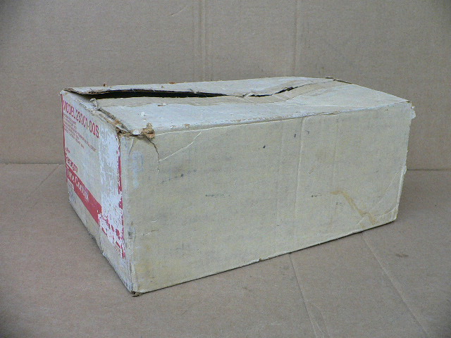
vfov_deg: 40.7
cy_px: 169
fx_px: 456
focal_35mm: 35
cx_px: 226
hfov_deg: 52.6
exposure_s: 1/25
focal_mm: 4.6
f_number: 2.8
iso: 200
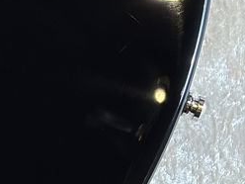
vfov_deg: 5.5
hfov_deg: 7.0
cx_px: -304
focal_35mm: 268
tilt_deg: -71.8
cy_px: -109
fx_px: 1897
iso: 32
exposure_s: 1/60
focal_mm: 5.96
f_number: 1.6
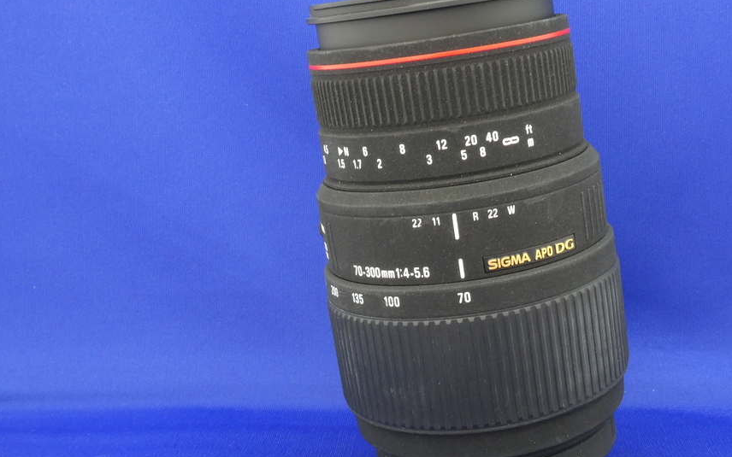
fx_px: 1037
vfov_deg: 24.8
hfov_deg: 38.6
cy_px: 263
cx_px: 467
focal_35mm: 52
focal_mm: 6.3
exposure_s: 1
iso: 200
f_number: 8
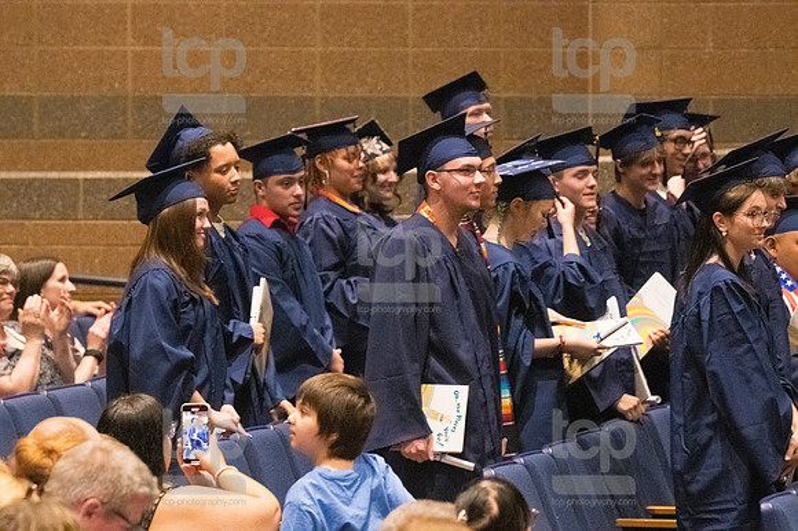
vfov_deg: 5.6
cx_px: 399
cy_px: 266
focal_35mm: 247
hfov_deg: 8.3
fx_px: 5472
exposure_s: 1/250
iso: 8000
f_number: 4.5
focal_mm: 165
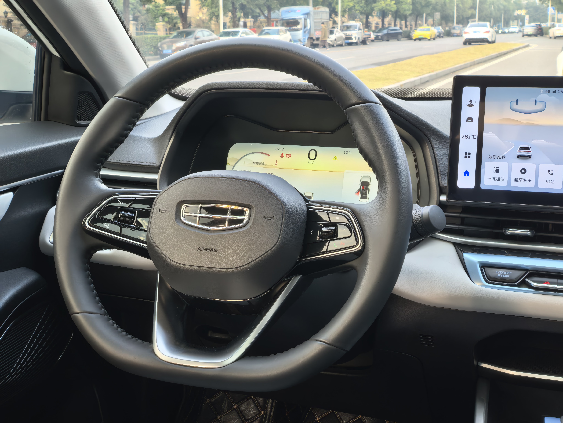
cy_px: 212
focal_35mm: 48
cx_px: 282
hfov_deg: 39.7
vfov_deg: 30.3
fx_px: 781
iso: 200
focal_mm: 6.98
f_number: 4
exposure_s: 1/100
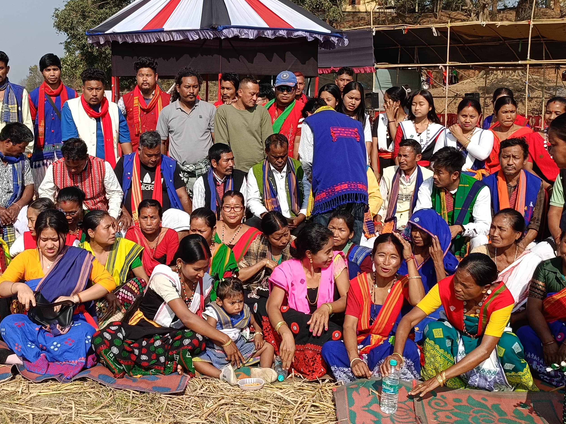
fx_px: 752
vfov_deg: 31.4
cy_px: 167
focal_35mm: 46
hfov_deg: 41.0
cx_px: 216
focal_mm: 4.7
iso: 50
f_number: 1.7
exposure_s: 1/637
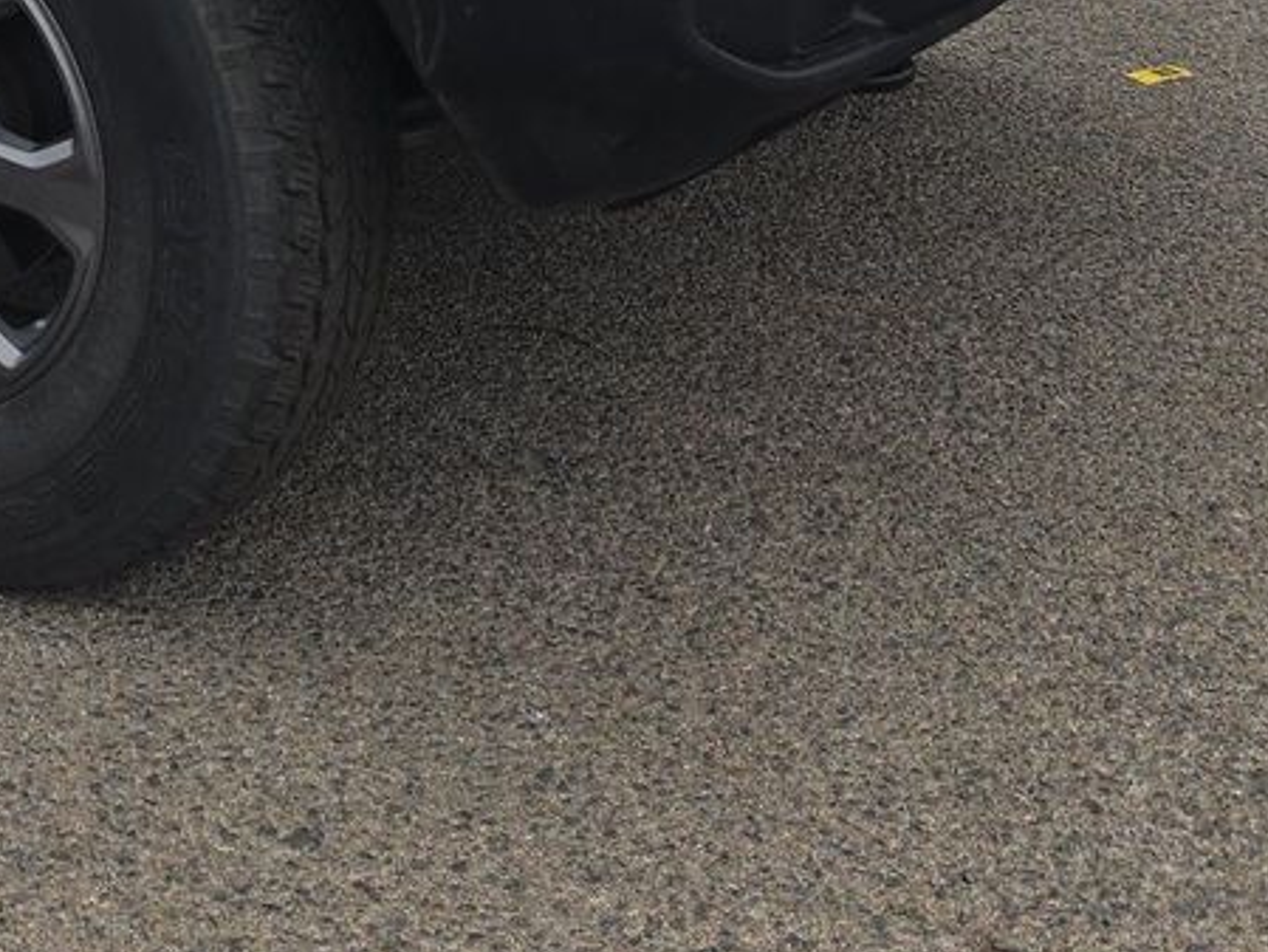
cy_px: -613
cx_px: -198
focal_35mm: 82
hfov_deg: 22.2
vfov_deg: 16.0
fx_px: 3005
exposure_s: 1/1627
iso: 63
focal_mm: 6.5
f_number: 1.4
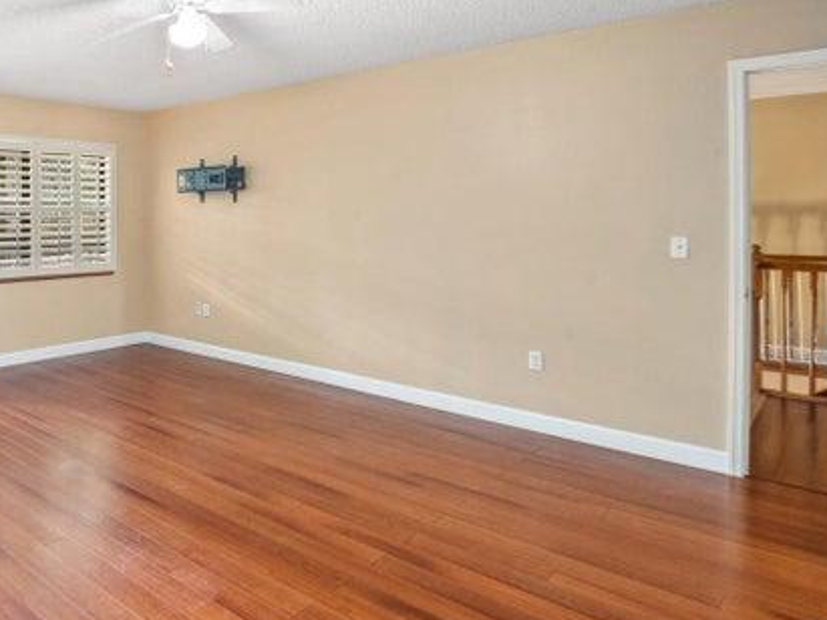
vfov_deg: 50.7
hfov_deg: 58.5
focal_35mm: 27
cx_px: 128
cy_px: 221
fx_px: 645
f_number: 9
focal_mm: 16
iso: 800
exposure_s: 1/1.25
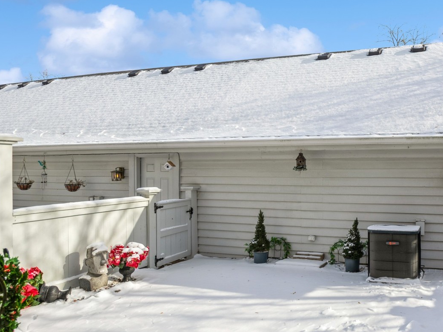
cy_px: 183
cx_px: 336
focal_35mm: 27
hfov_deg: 61.4
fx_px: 345
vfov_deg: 51.2
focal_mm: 11.88
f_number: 11
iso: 100
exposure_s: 1/200
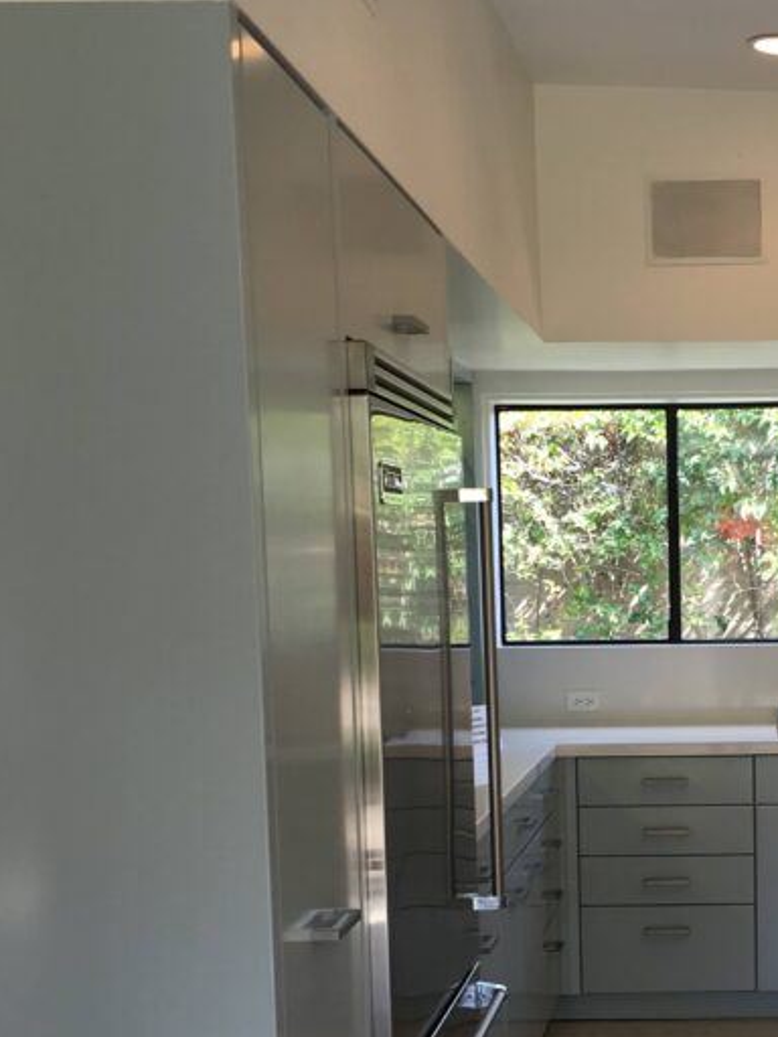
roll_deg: +1.8
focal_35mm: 58
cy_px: 762
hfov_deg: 24.3
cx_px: 737
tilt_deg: -7.1
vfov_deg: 32.7
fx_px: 1738
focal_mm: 4.15
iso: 25
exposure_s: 1/60
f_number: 2.2
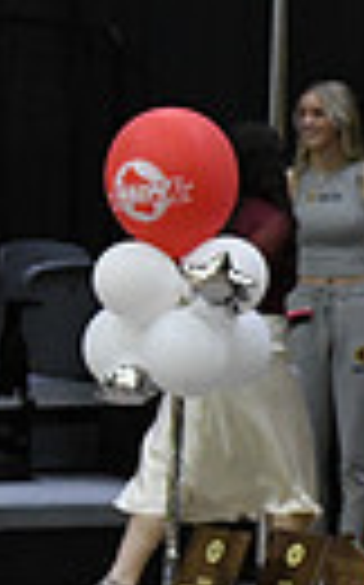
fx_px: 10658
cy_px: 817
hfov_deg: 1.9
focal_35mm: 670
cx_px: 1150
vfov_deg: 3.1
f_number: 4
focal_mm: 98
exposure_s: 1/500
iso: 5000
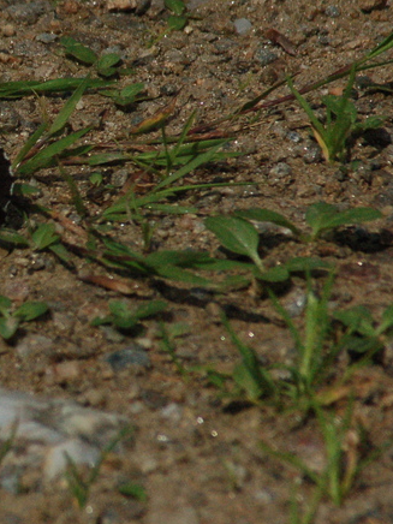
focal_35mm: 954
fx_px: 14441
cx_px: -50
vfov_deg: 2.1
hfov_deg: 1.6
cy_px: 180
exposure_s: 1/4000
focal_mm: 300
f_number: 13
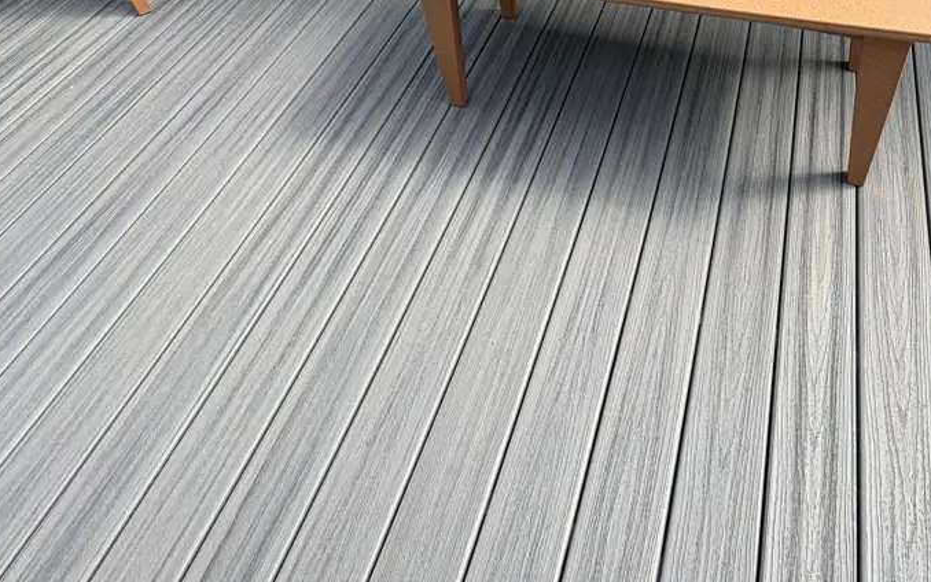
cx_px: 578
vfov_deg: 39.3
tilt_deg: -38.8
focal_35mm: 28
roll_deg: +4.2
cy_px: 0
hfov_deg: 65.5
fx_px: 711
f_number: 2.2
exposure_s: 1/232
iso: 40
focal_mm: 2.22
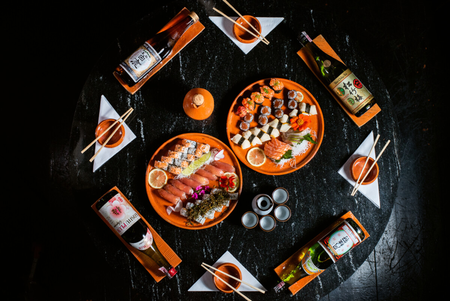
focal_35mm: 50
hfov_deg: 39.6
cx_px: 225
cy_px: 150
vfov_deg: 27.0
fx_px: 625
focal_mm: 50
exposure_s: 1/125
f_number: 7.1
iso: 800
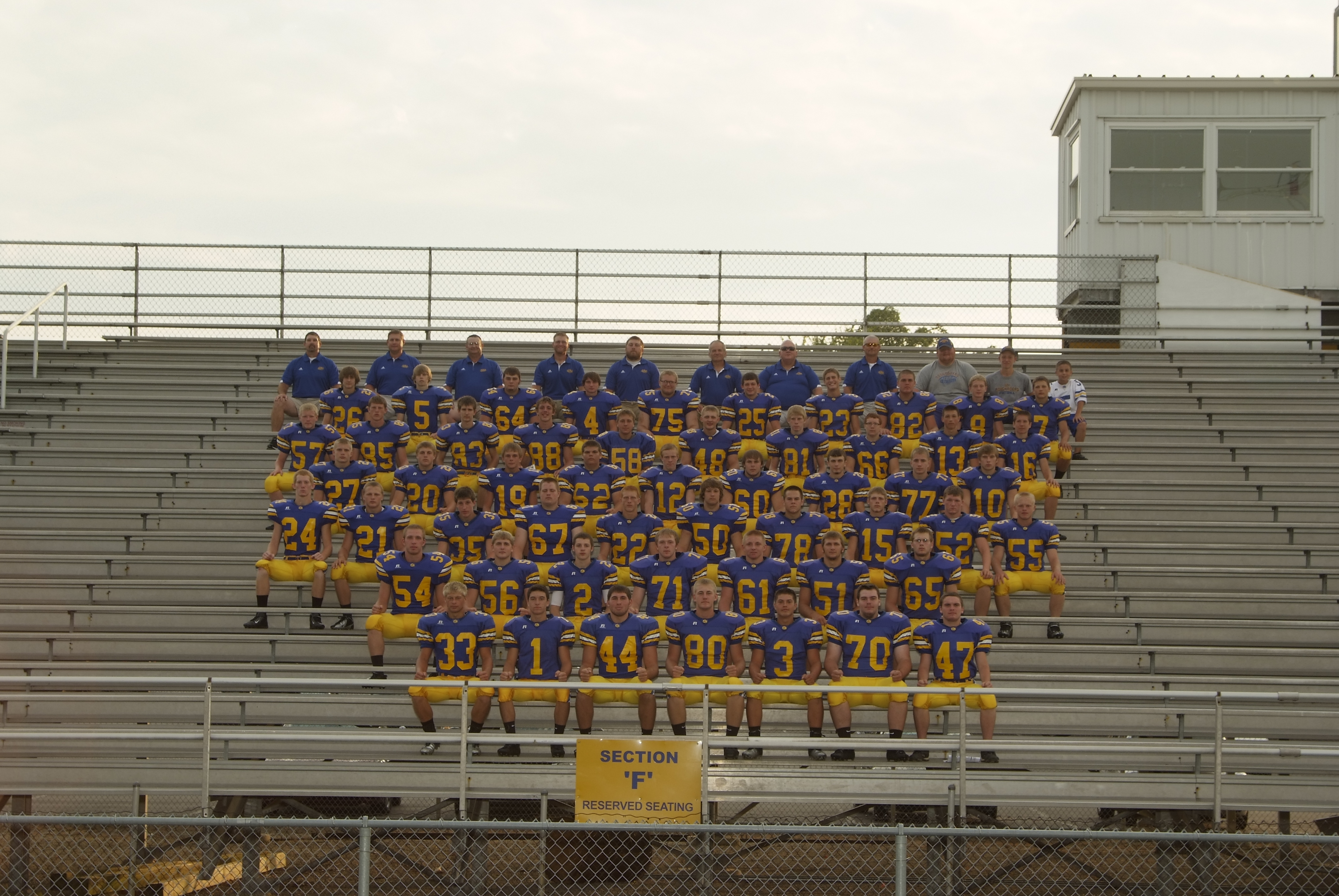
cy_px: 448
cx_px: 670
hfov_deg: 27.0
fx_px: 2793
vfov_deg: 18.2
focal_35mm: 75
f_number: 10
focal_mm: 50
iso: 125
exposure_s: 1/50
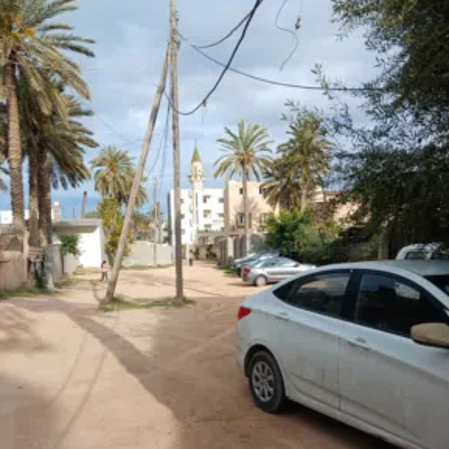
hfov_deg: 49.7
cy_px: 303
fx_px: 484
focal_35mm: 33
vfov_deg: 48.8
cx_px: 225
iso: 20
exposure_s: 1/359
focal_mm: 4
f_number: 1.8
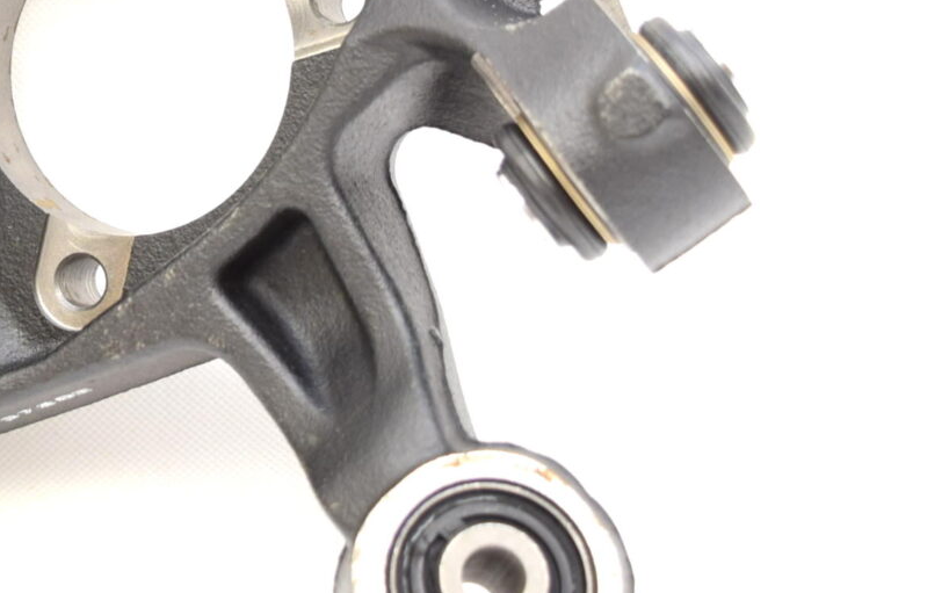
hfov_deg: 21.9
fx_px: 2379
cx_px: 37
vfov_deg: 14.0
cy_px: 38
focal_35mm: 92
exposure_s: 1/100
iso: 400
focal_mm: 24
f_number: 5
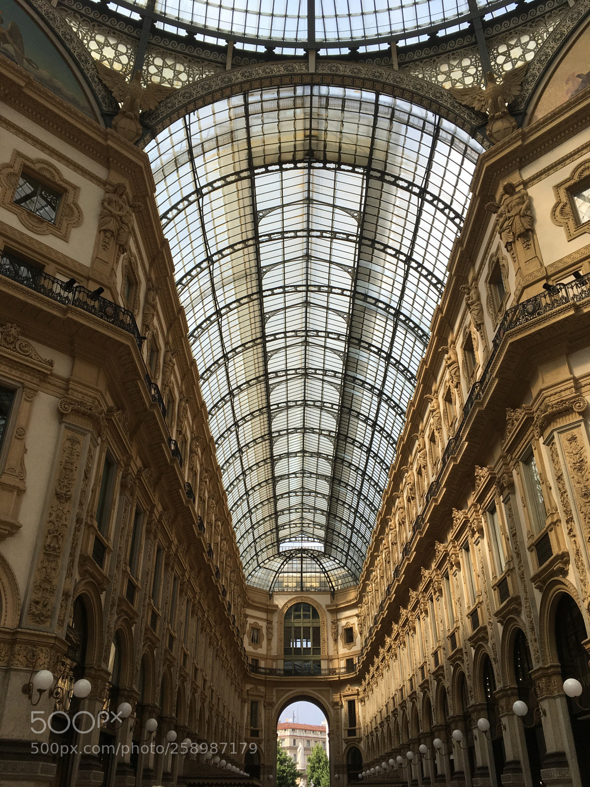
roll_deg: +1.0
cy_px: 394
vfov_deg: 61.7
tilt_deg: +30.5
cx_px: 295
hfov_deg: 48.2
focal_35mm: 29
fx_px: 659
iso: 25
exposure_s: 1/894
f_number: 2.2
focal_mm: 4.15
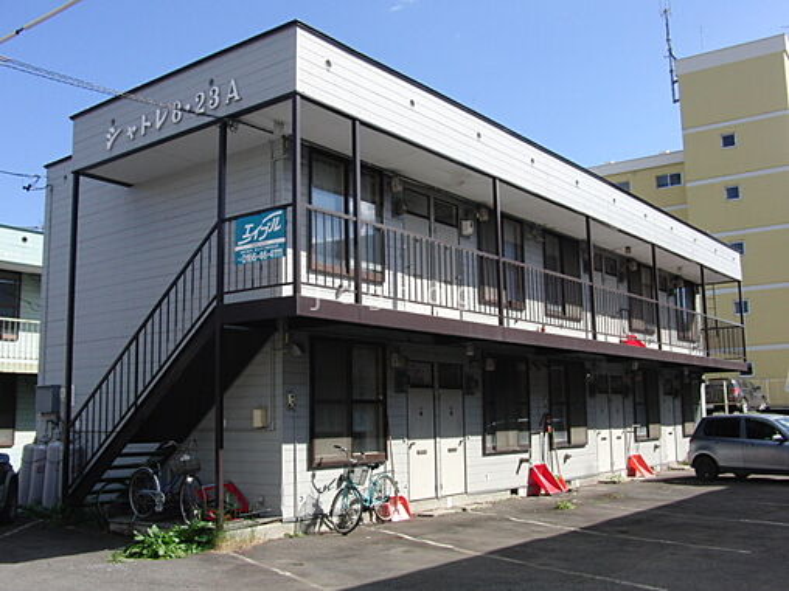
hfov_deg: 50.1
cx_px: 394
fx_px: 843
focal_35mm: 37
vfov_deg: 38.7
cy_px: 296
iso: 100
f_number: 8.5
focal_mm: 6.42
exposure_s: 1/160
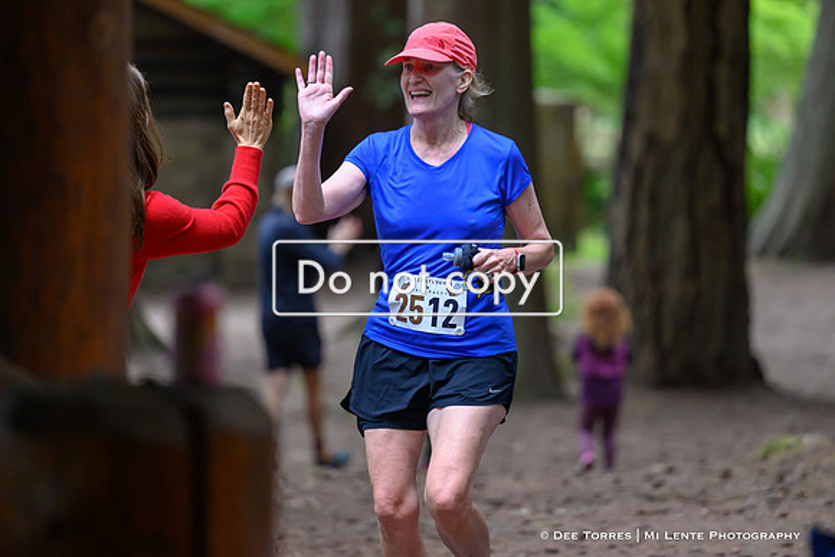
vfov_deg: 6.3
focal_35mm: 217
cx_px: 447
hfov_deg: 9.5
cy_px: 211
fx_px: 5025
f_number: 2.8
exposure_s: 1/640
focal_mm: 165
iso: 3600
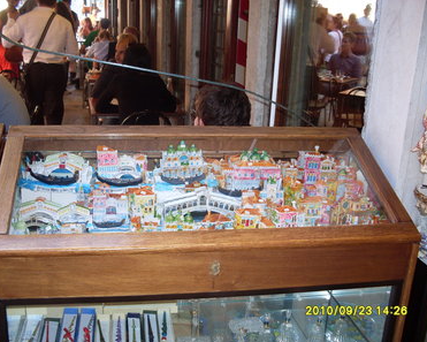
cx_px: 205
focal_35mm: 40
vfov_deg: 37.4
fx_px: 506
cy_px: 172
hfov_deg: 45.8
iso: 100
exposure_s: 1/45
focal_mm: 6.3
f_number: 2.8
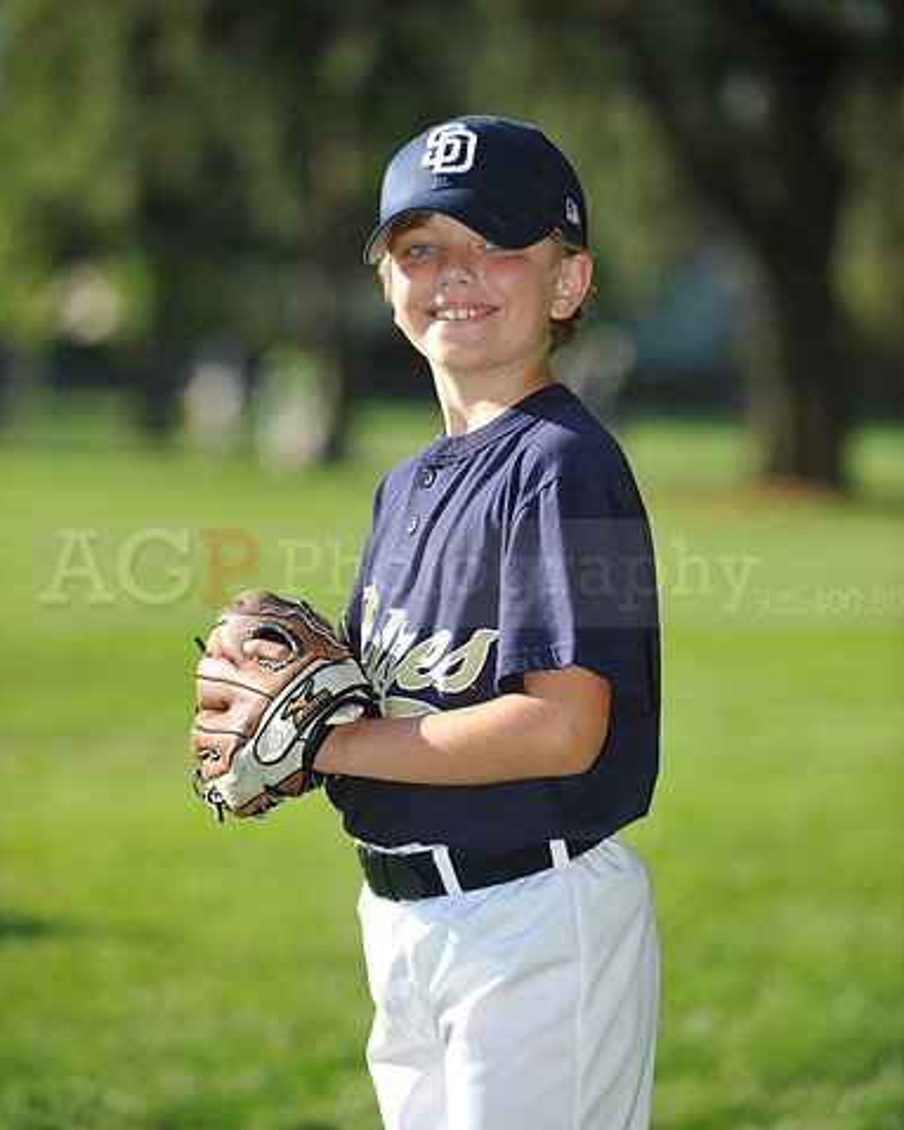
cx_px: 451
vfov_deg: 11.0
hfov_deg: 8.8
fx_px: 5888
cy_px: 552
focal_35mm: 176
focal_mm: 155
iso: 200
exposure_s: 1/1000
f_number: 4
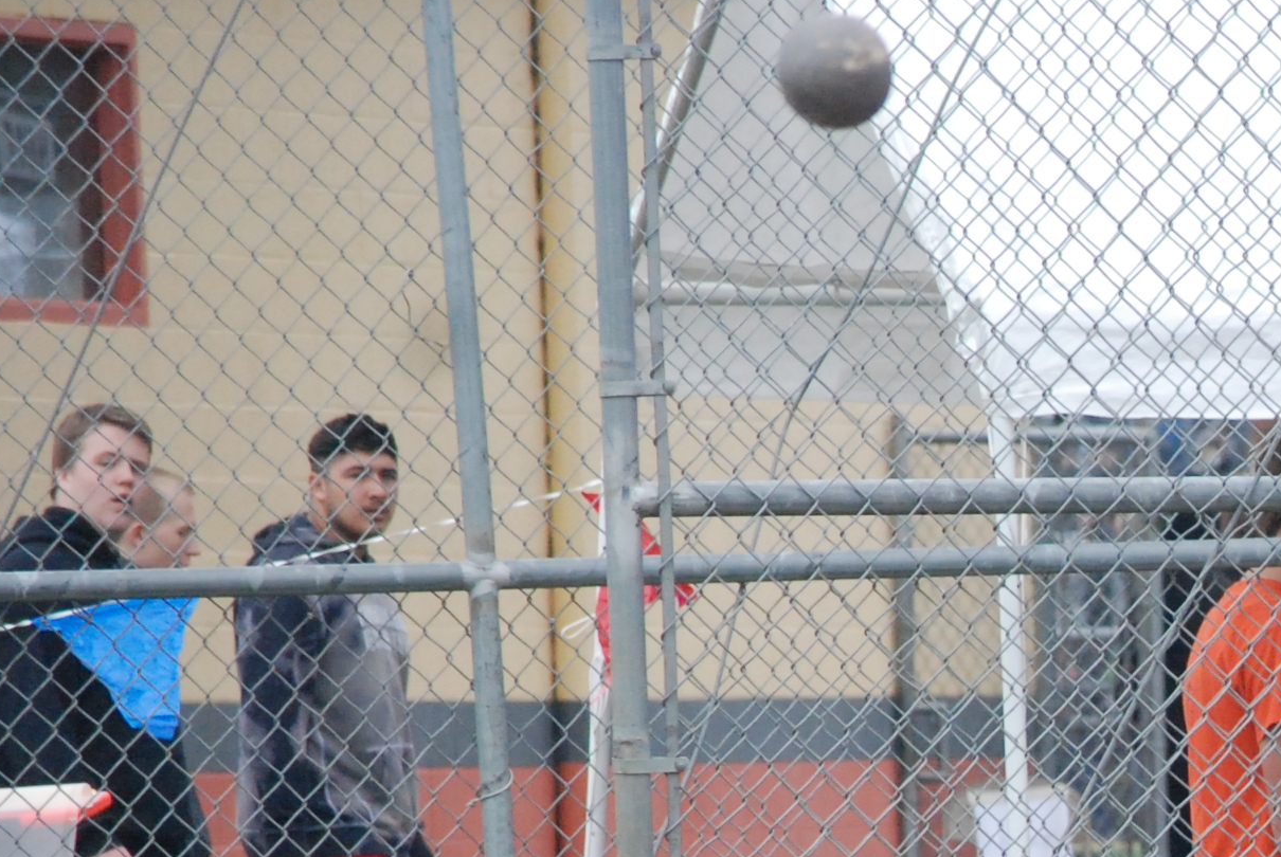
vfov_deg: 2.4
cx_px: 2036
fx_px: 20520
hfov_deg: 3.6
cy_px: 1333
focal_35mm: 576
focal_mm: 120
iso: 1000
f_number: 7.1
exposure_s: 1/800
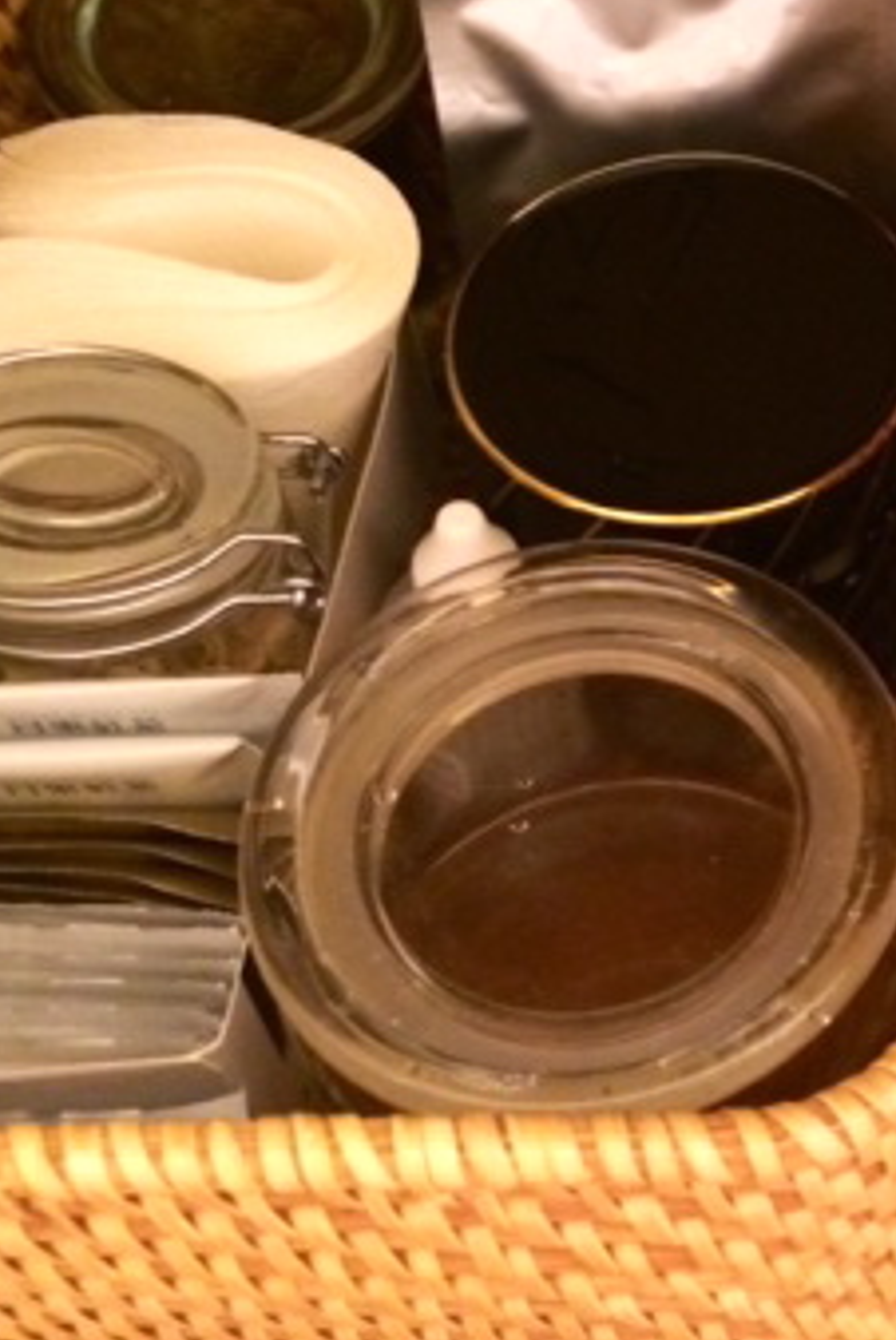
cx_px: 963
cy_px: 515
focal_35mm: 59
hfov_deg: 21.9
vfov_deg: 33.8
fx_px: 2198
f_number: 2.2
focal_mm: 4.12
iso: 400
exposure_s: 1/15
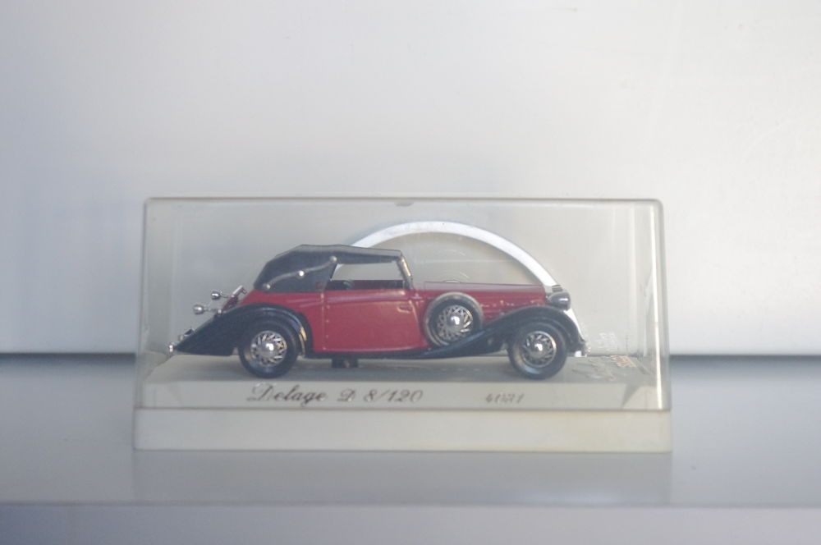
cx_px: 410
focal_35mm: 64
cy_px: 272
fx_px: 1458
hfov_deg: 31.5
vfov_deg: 21.2
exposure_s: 1/160
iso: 2000
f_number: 7.1
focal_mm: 42.5
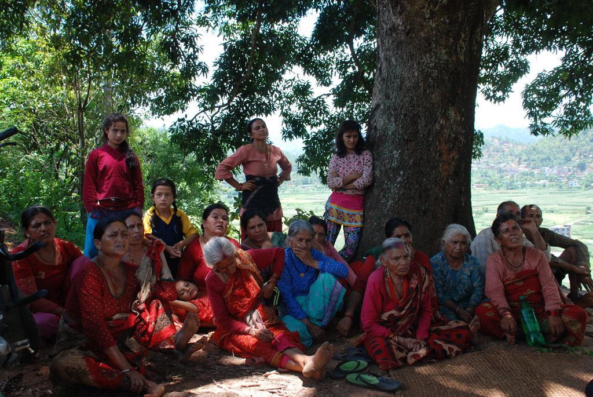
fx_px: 544
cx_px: 296
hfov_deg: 57.2
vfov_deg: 40.1
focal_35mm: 33
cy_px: 198
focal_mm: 22
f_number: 5.6
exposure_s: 1/125
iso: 200
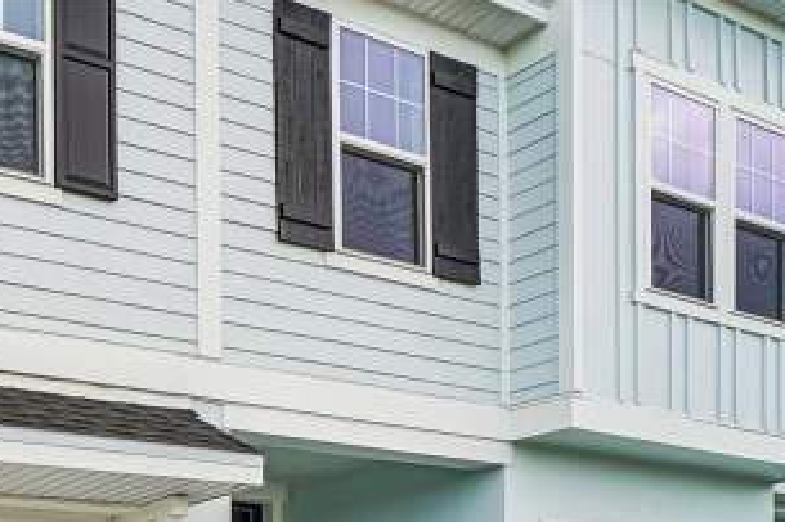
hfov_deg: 37.1
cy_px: 683
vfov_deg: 26.2
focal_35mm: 43
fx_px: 944
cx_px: -100
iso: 100
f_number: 8
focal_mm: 11
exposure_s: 1/125
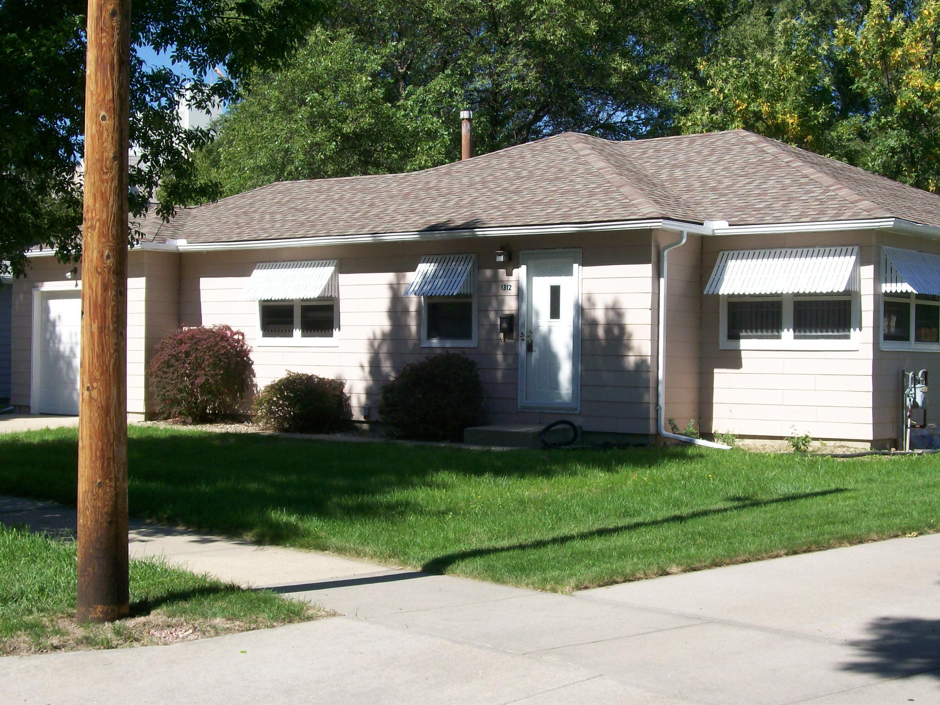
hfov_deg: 34.3
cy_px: 352
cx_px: 470
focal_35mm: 56
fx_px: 1521
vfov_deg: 26.1
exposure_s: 1/346
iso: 80
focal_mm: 9.4
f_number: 6
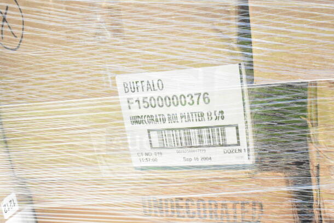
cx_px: 167
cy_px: 112
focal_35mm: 51
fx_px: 473
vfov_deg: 26.5
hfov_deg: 38.9
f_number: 9
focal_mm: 34
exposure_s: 1/320
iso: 1600
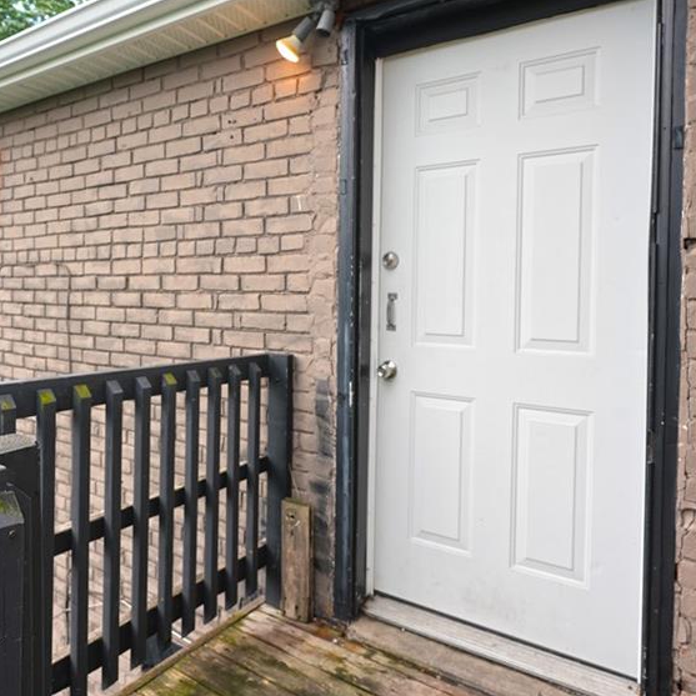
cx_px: 276
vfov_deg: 62.7
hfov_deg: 62.3
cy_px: 304
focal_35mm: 25
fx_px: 569
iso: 80
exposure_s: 1/80
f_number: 4.5
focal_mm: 16
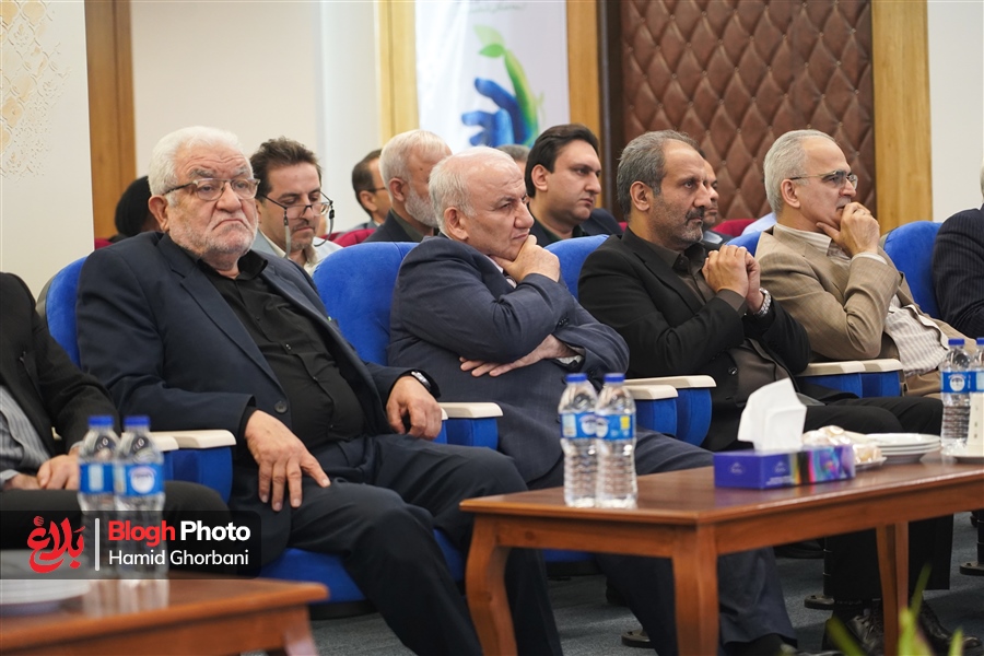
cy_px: 328
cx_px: 492
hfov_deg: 19.5
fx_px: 2870
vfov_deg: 13.0
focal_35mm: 105
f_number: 4
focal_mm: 105
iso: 3200
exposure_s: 1/160
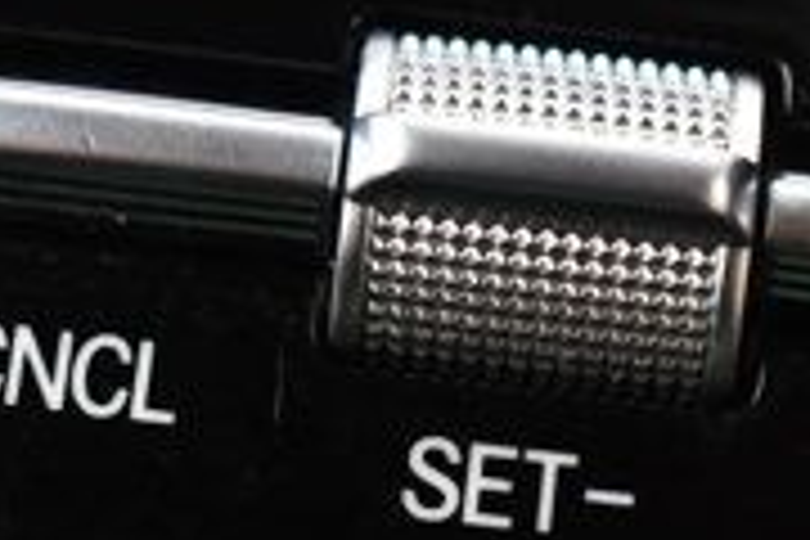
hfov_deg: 11.1
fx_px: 4162
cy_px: 191
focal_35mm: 185
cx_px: 562
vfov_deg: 7.4
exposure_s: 1/250
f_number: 4.5
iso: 560
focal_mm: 35
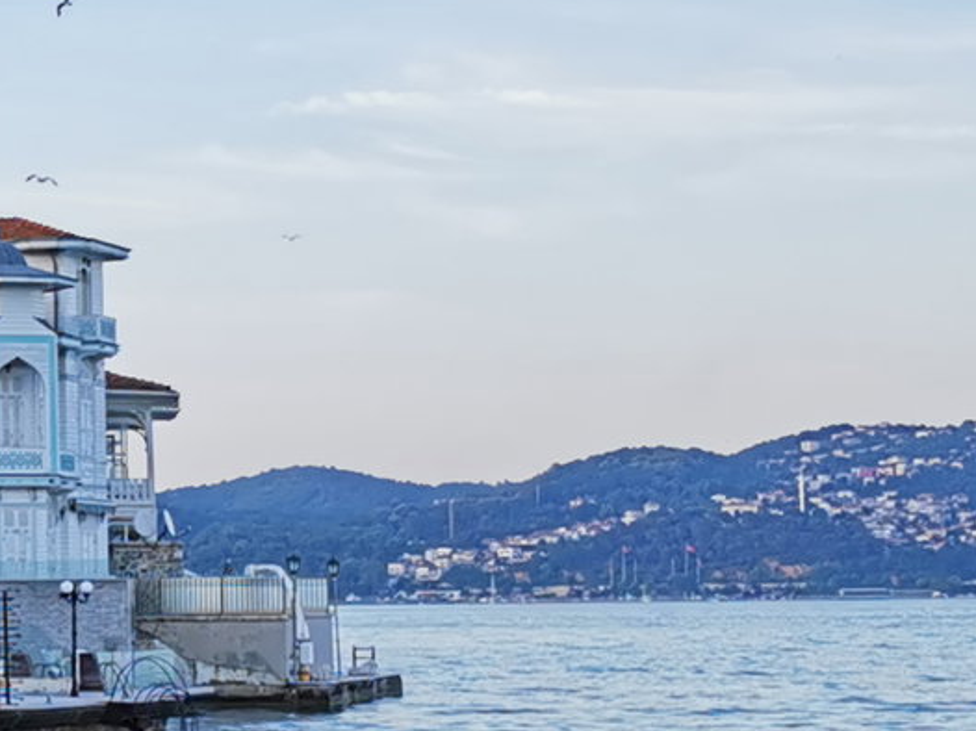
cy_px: 434
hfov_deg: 13.9
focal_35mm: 137
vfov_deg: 10.8
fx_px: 3861
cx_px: -284
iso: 50
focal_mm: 5.56
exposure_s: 1/1094
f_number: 1.6
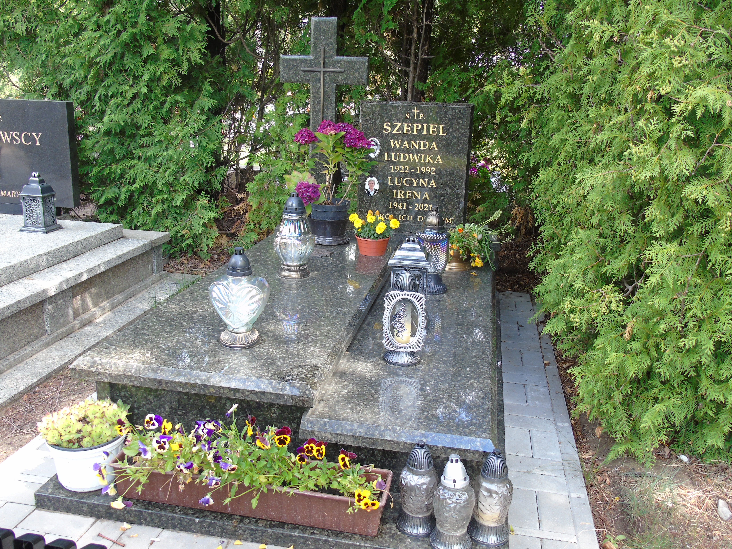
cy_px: 274
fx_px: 613
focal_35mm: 29
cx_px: 366
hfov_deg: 61.7
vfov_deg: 48.2
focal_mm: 5.2
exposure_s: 1/50
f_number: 3.6
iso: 80
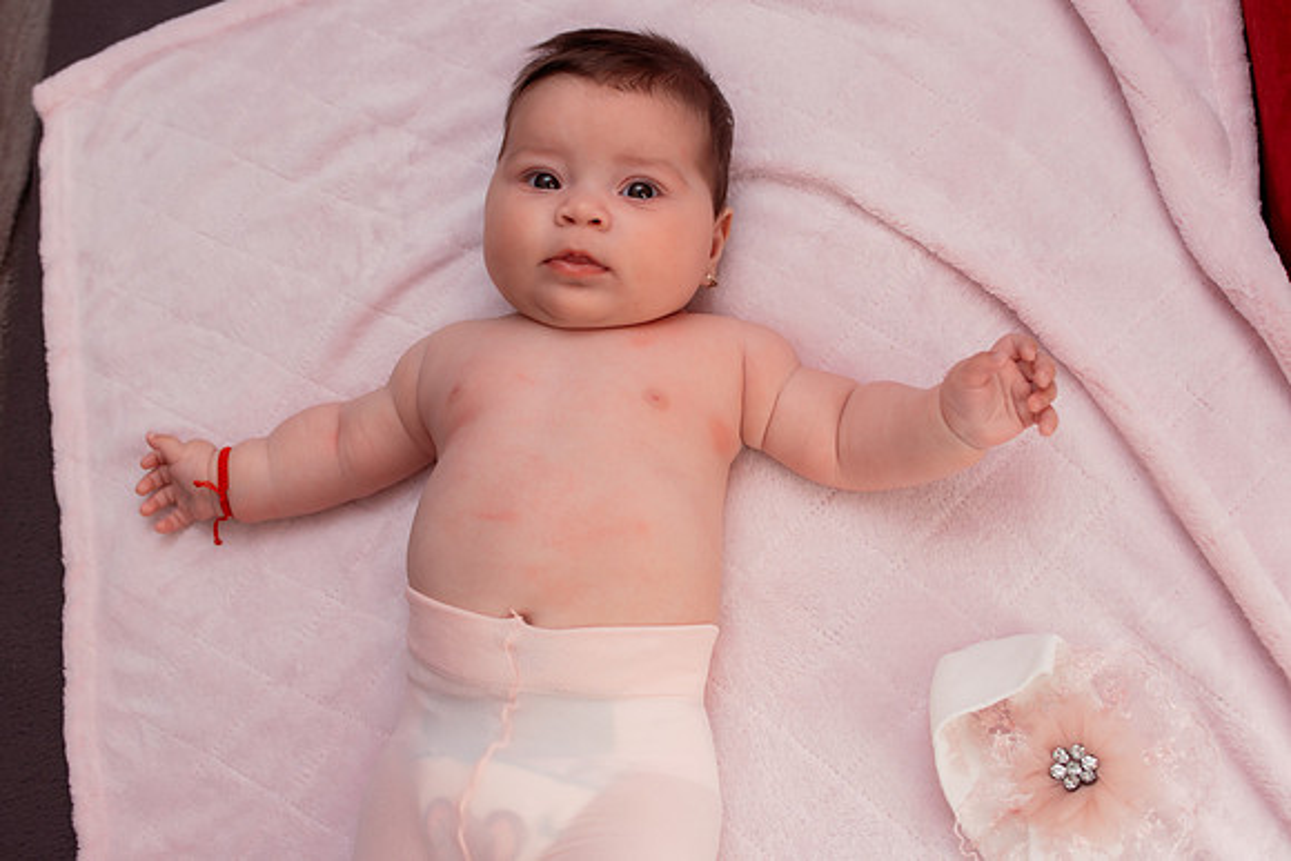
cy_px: 368
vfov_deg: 33.3
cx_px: 646
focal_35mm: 40
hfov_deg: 48.3
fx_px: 1438
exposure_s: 1/250
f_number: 4
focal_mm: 35
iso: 800
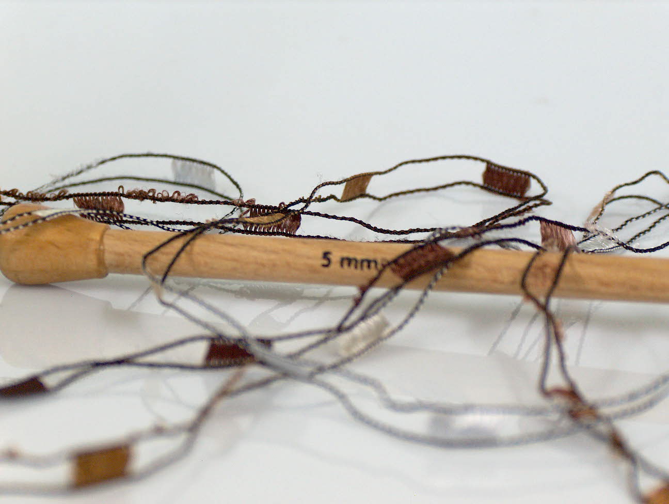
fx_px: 2245
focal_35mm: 116
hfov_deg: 16.9
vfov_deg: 12.8
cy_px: 252
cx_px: 334
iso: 200
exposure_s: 1/13.6
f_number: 3
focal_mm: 23.76
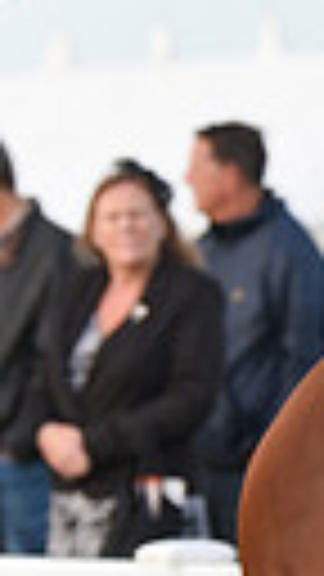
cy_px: 209
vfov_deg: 4.5
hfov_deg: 2.5
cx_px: 1017
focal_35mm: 484
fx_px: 7392
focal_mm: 102
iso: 1000
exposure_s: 1/1000
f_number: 4.5
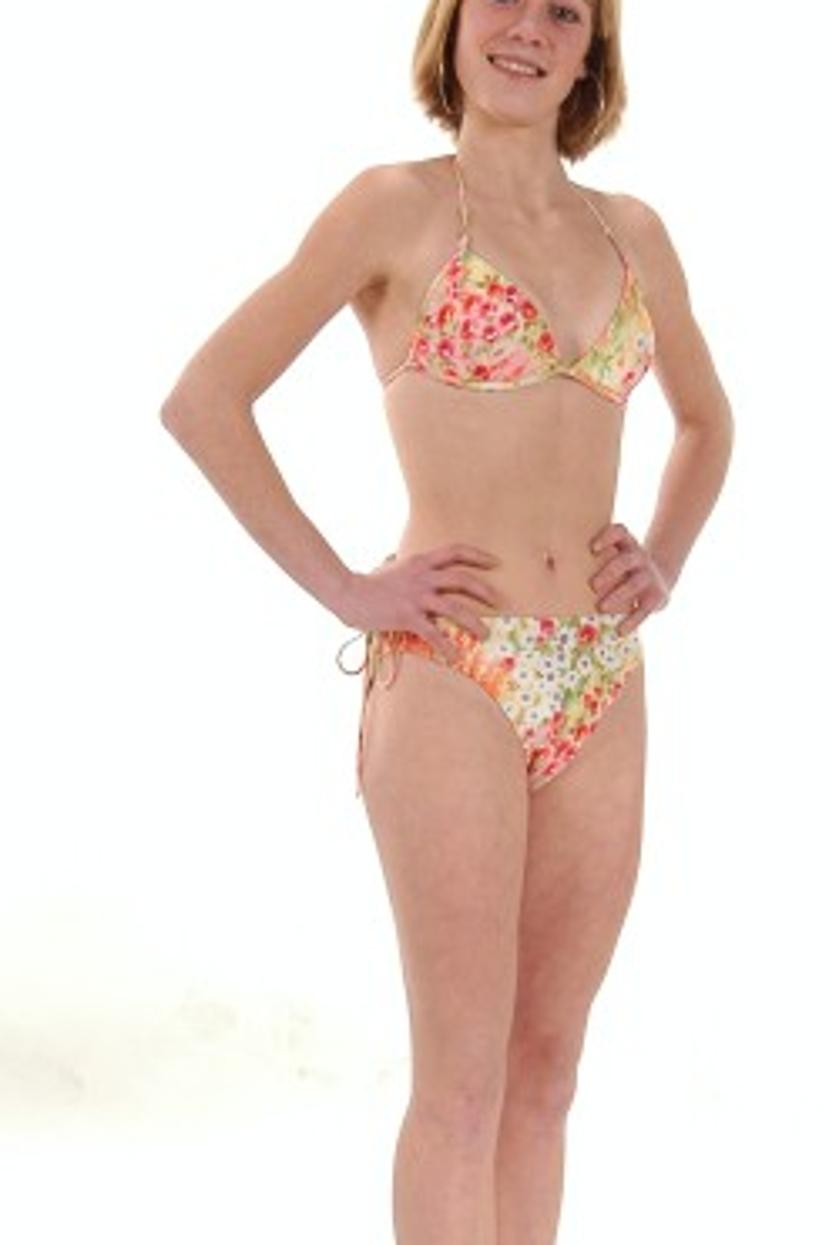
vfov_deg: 24.0
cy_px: 668
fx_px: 2932
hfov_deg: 16.1
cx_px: 502
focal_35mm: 85
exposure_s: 1/100
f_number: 9
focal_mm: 35
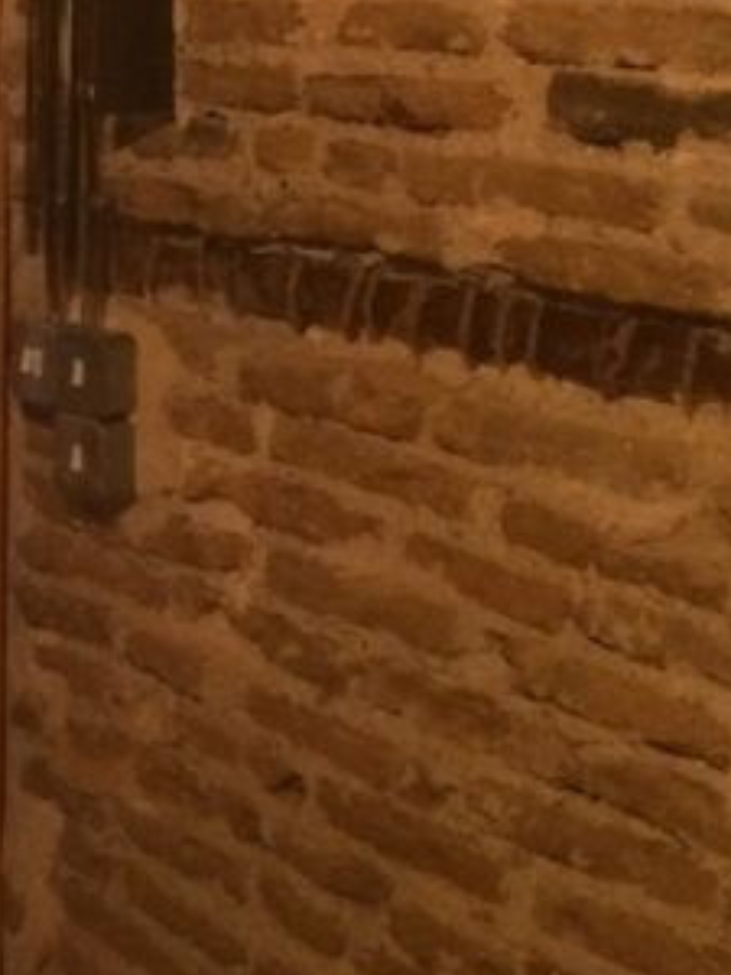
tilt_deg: -9.8
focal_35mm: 99
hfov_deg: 14.3
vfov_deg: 19.8
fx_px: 2787
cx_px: -244
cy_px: 328
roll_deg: -0.1
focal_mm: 4.15
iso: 320
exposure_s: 1/17
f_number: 2.2
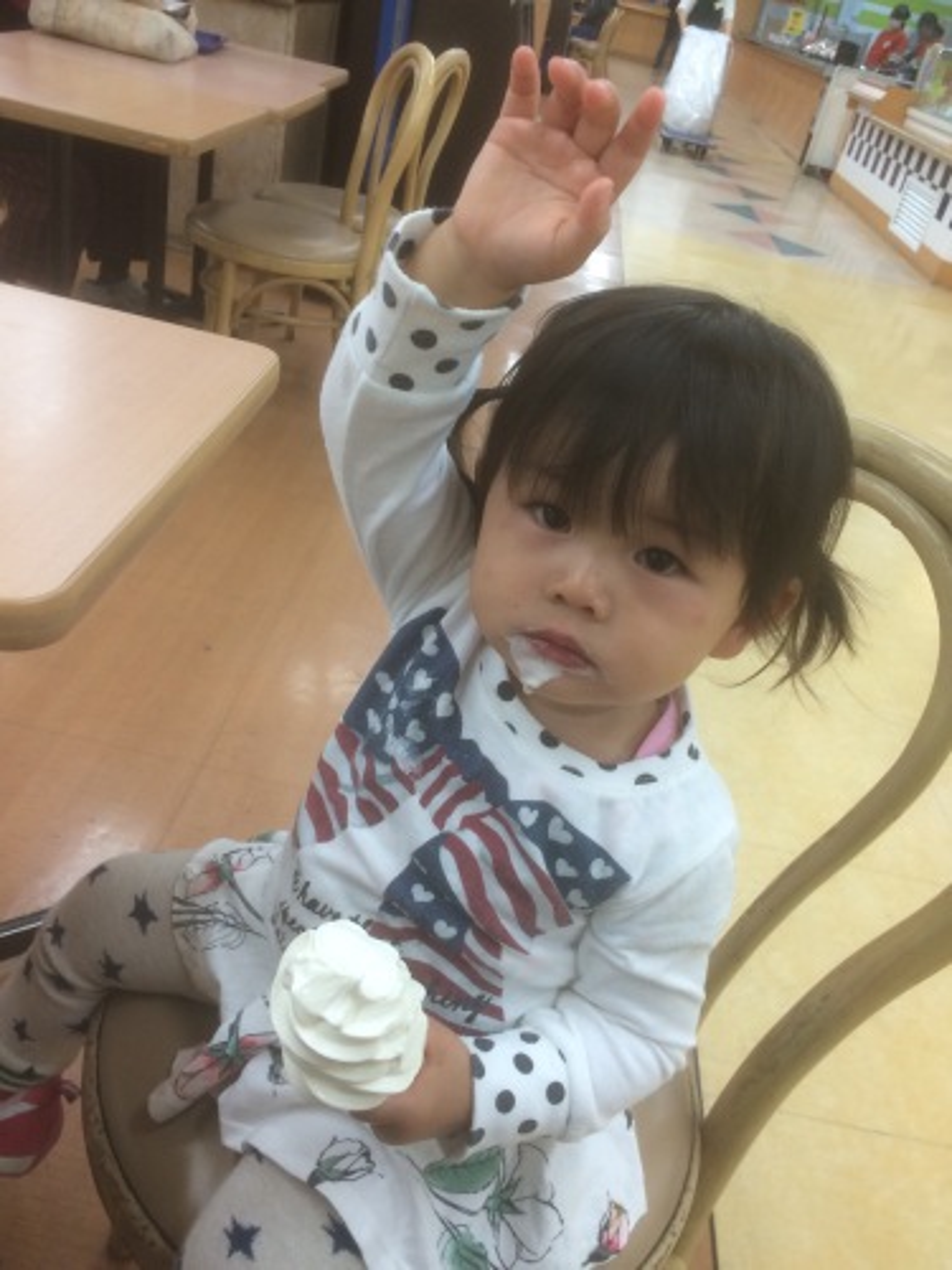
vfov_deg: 61.7
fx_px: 1063
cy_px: 635
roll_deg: -14.9
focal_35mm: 29
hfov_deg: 48.2
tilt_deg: -30.6
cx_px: 476
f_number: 2.2
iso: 40
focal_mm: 4.15
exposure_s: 1/40
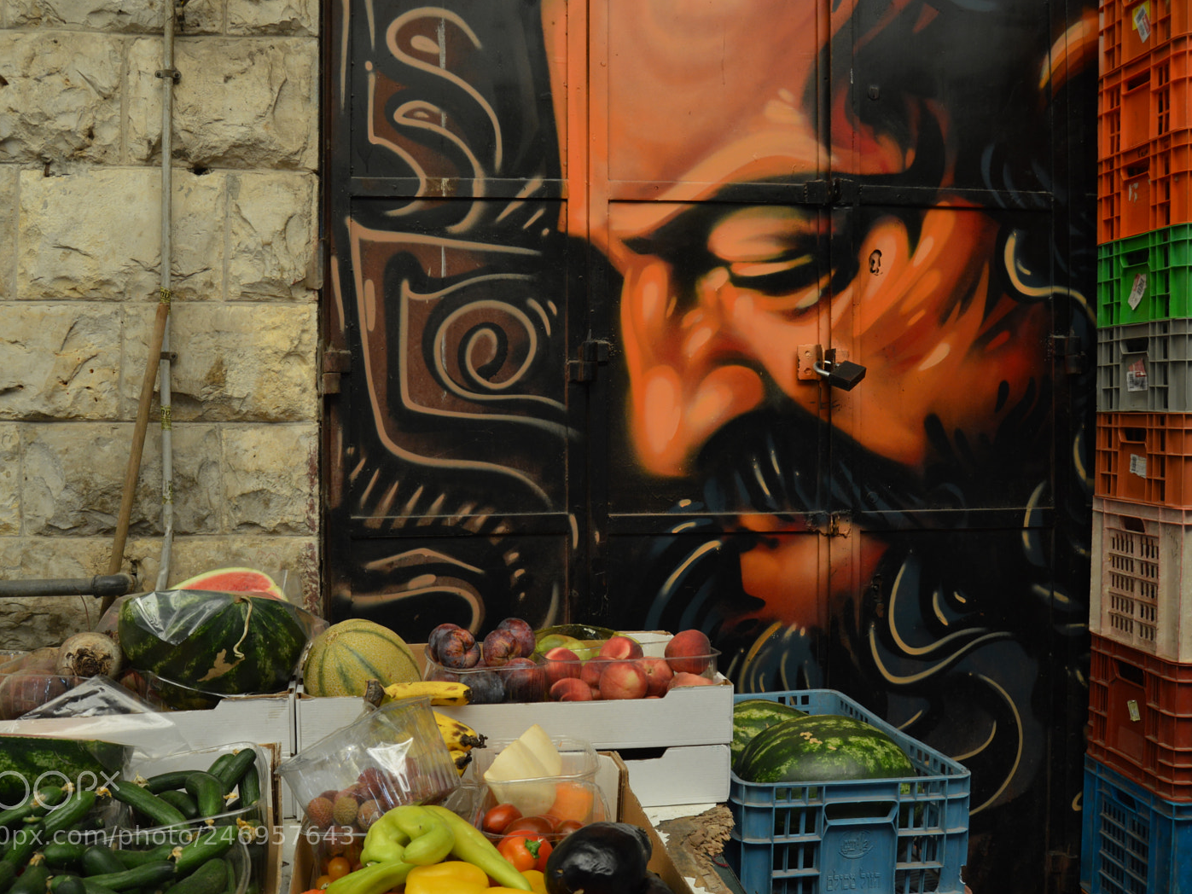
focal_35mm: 33
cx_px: 590
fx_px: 1136
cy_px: 449
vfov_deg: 43.0
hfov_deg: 55.3
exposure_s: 1/100
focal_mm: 20
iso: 400
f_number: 5
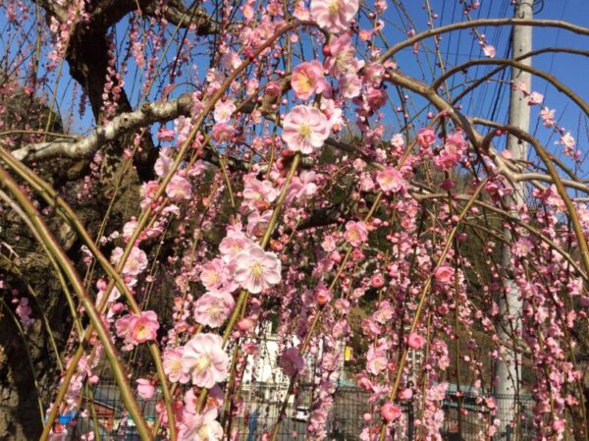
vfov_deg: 44.1
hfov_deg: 56.9
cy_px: 220
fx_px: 544
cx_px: 294
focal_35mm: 32
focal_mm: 3.3
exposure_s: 1/1244
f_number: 2.4
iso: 32
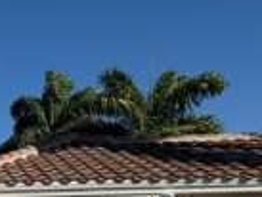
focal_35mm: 84
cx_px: -159
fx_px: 636
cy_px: 231
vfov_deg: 16.9
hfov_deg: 19.5
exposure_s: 1/8130
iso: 80
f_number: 1.78
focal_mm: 6.76
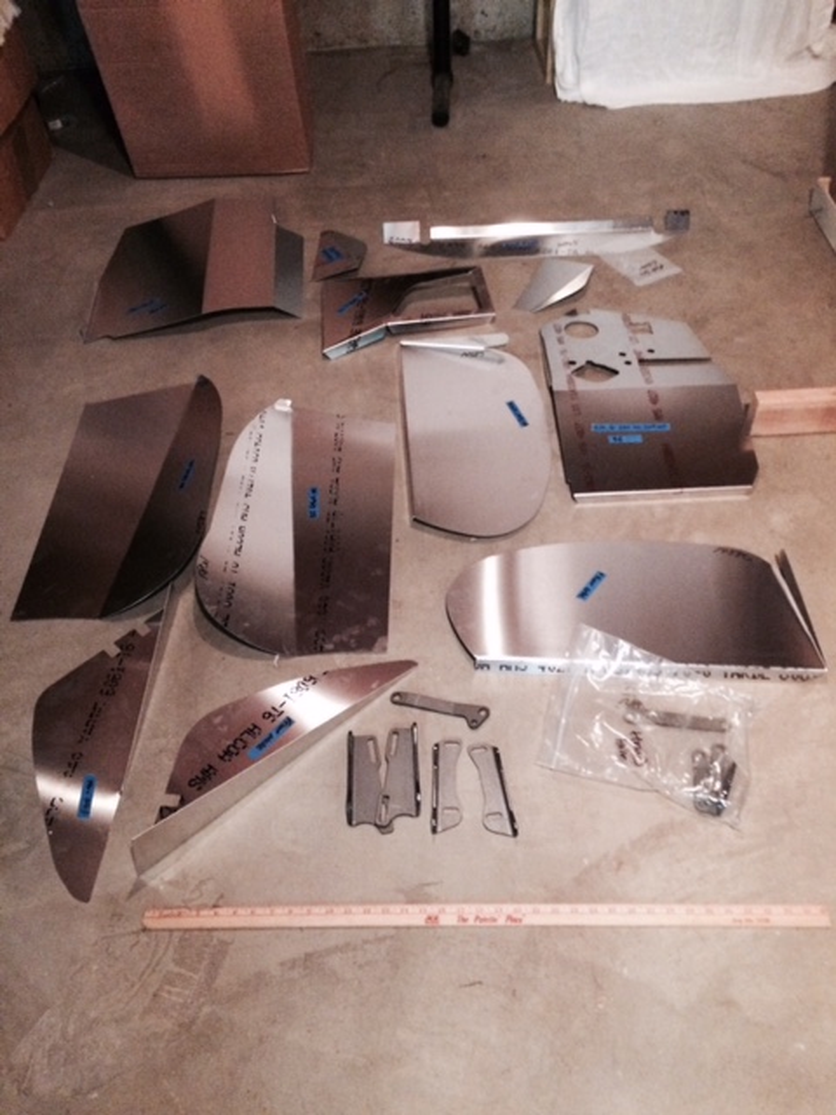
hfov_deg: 48.2
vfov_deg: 61.7
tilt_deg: -46.9
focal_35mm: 29
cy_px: 558
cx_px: 418
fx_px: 934
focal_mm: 4.15
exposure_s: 1/15
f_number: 2.2
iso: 500
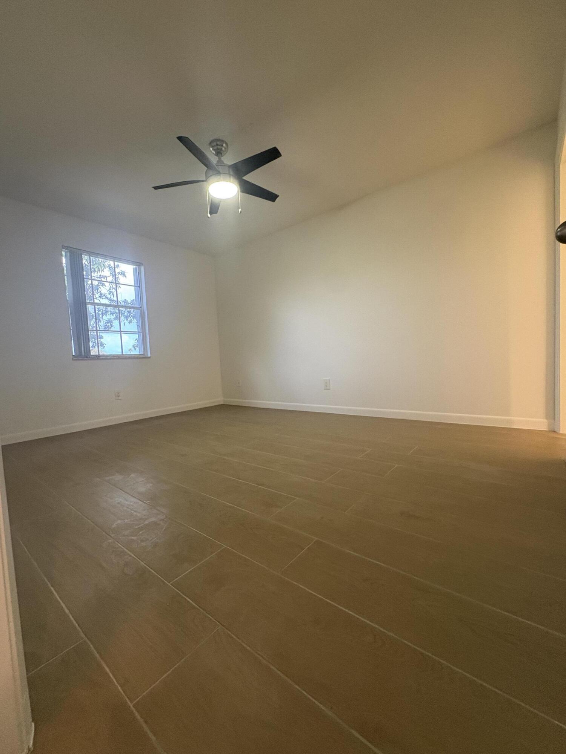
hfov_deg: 85.7
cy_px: 377
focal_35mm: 14
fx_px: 305
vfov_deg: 102.1
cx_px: 283
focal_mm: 2.22
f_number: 2.2
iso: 400
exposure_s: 1/60
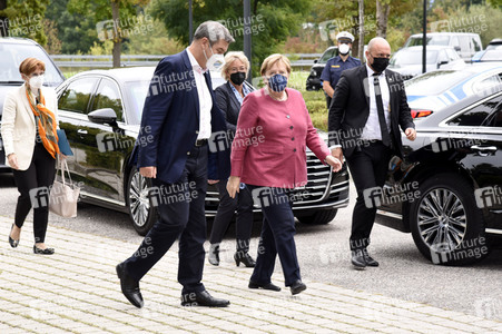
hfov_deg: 17.1
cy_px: 167
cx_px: 251
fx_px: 1672
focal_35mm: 120
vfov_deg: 11.4
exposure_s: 1/160
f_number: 8
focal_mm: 120
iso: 500
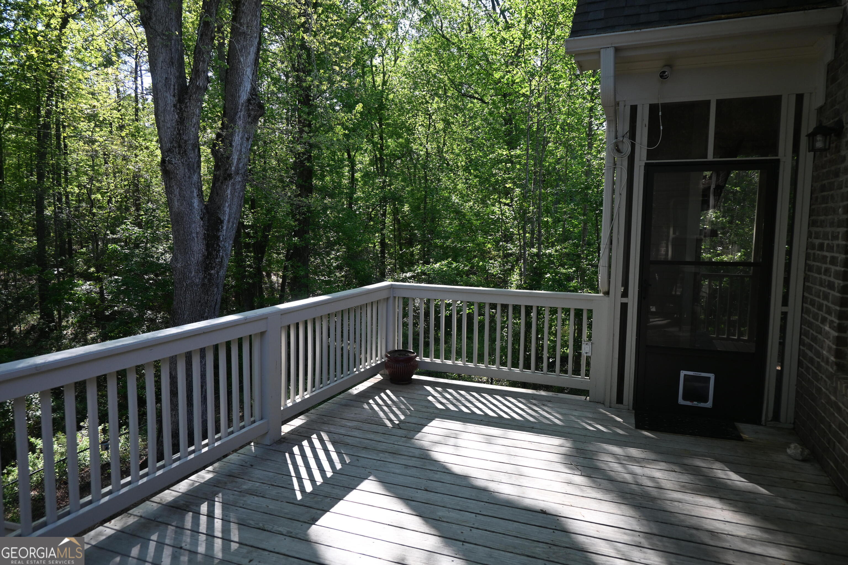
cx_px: 424
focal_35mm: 24
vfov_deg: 53.1
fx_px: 565
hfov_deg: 73.7
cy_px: 282
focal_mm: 16
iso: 200
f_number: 5
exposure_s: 1/250
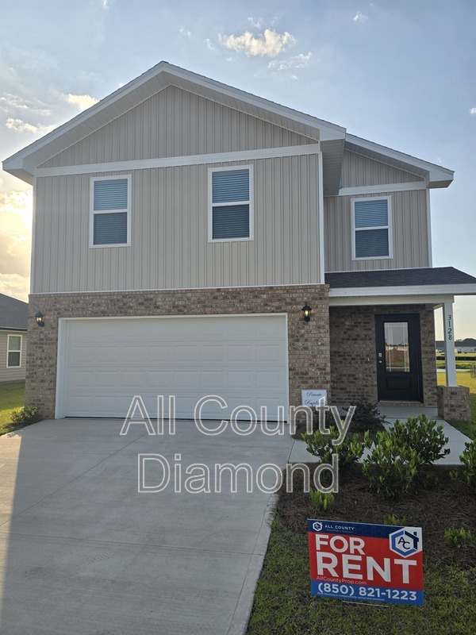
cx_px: 238
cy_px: 318
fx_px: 422
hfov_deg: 58.9
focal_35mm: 23
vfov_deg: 73.9
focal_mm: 6.3
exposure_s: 1/845
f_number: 1.7
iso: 12
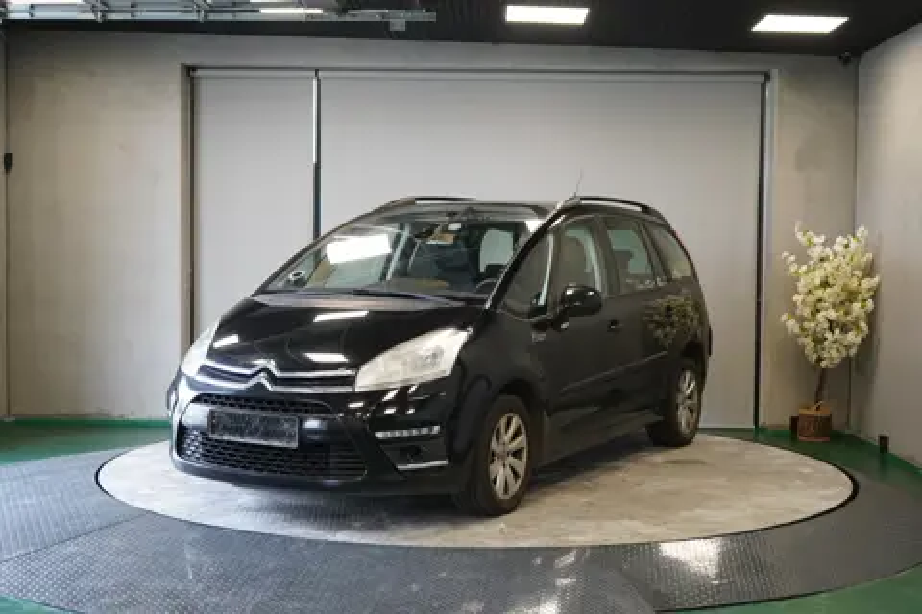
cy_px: 307
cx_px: 461
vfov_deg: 27.5
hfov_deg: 40.3
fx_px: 1255
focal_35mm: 49
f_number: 4.5
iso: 2000
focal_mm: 49
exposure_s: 1/160
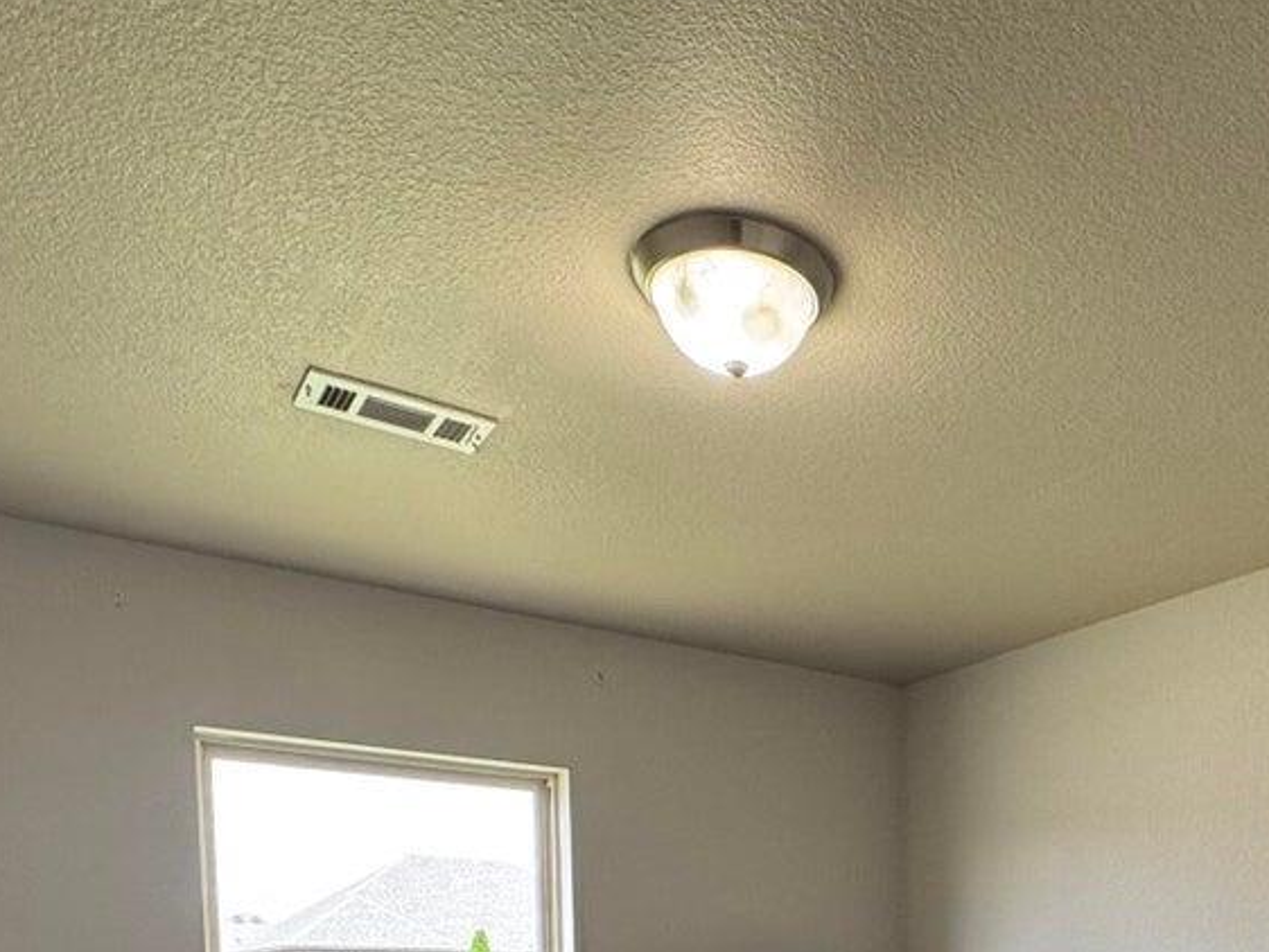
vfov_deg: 34.7
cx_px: 949
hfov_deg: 51.7
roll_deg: -0.8
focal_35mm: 34
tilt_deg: -4.6
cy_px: 1099
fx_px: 1247
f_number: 2.2
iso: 160
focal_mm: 2.22
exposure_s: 1/60
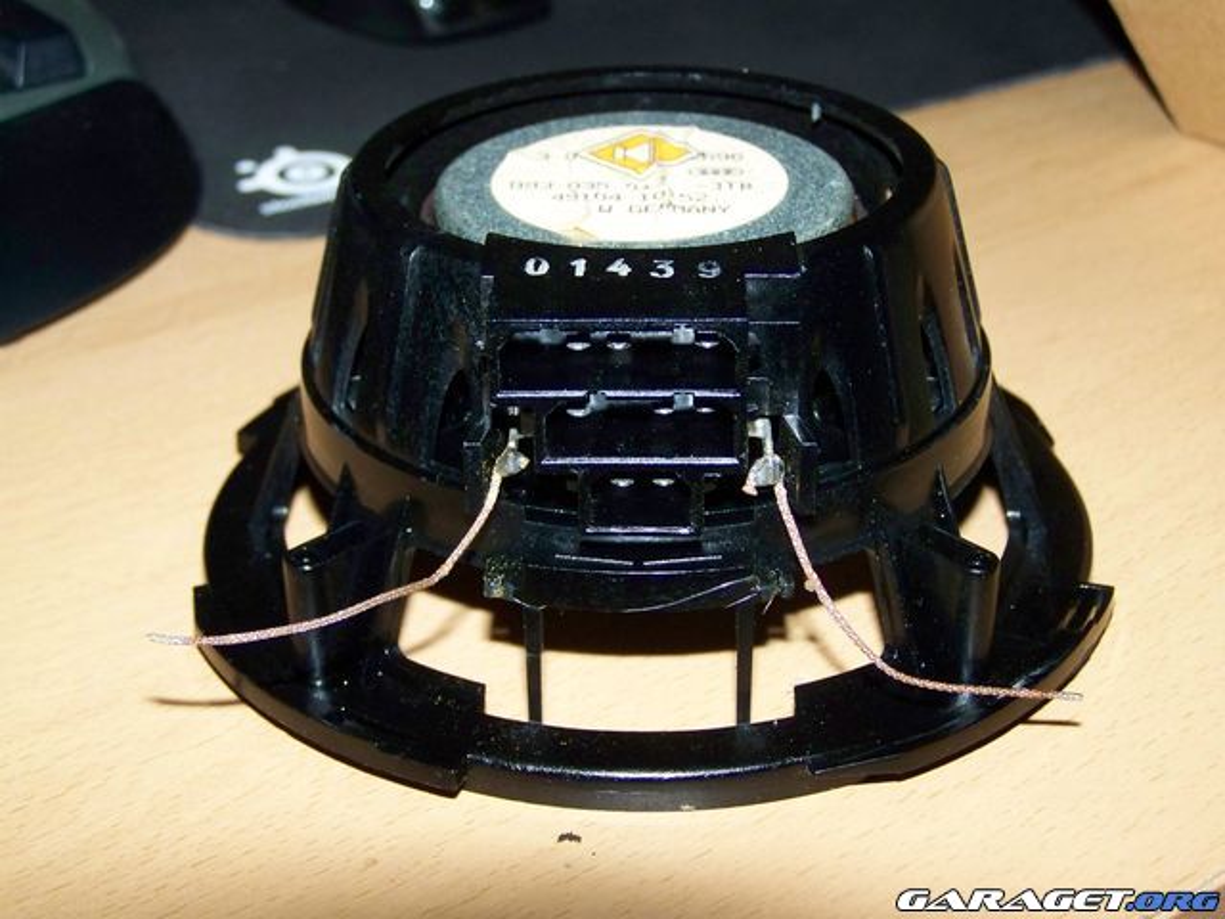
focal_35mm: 65
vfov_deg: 22.6
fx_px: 2300
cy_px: 460
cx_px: 612
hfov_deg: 29.8
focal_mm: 10.7
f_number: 3.2
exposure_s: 1/40
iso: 200
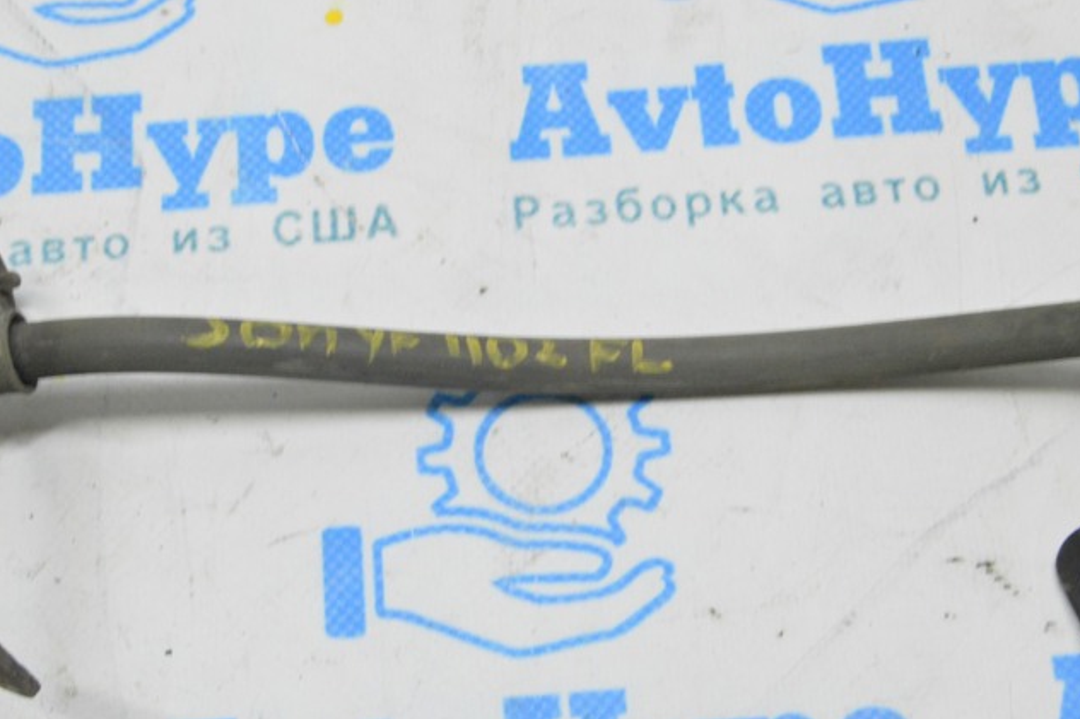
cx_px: 543
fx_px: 2504
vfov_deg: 16.3
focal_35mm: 84
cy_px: 361
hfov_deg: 24.3
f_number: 20
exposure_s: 1/15
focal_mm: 55
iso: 6400
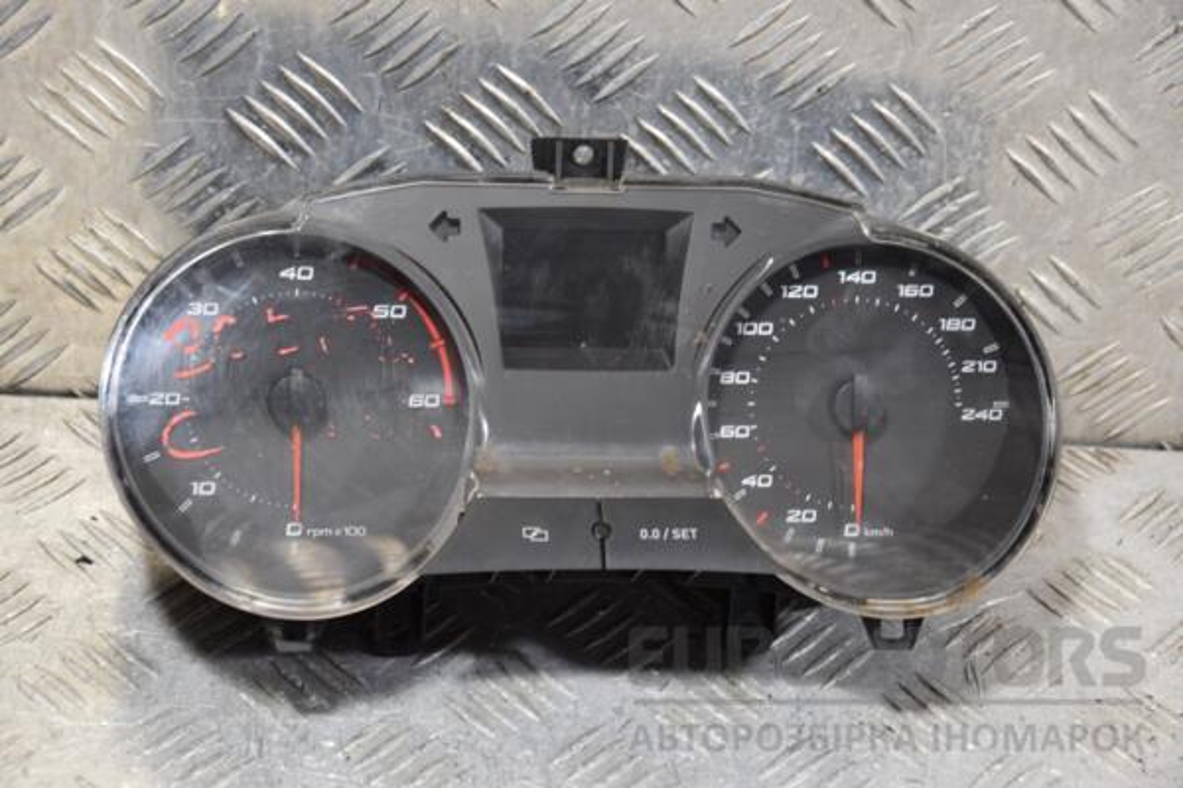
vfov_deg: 13.8
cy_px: 394
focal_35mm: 99
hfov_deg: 20.6
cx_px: 592
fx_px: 3253
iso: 500
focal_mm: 66
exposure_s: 1/60
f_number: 5.3
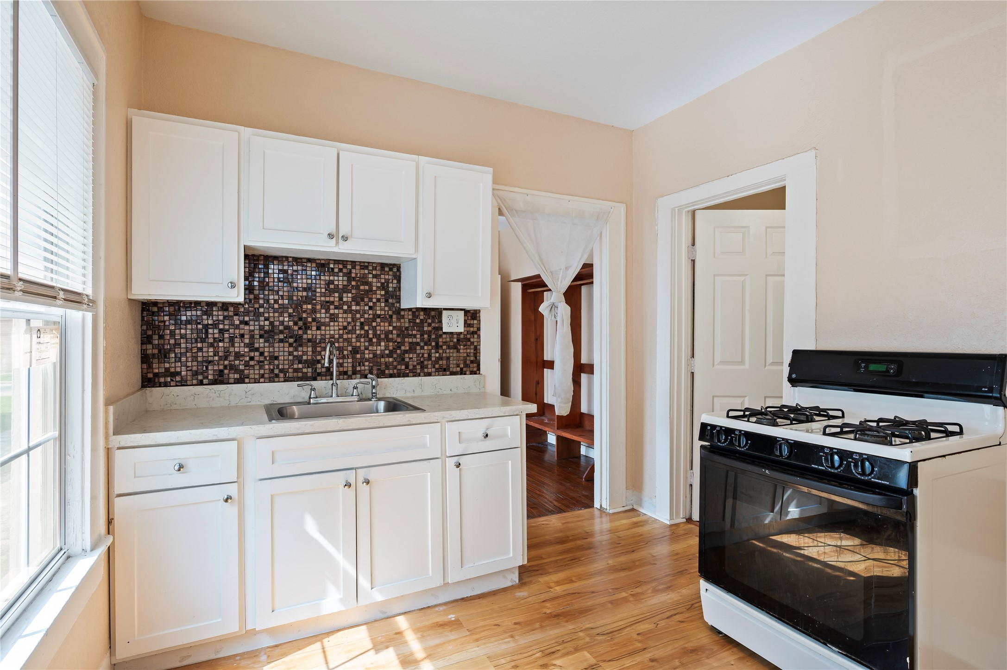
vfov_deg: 67.3
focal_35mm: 18
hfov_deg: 90.0
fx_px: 503
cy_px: 335
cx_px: 504
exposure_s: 1/5
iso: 125
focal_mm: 18
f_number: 6.3
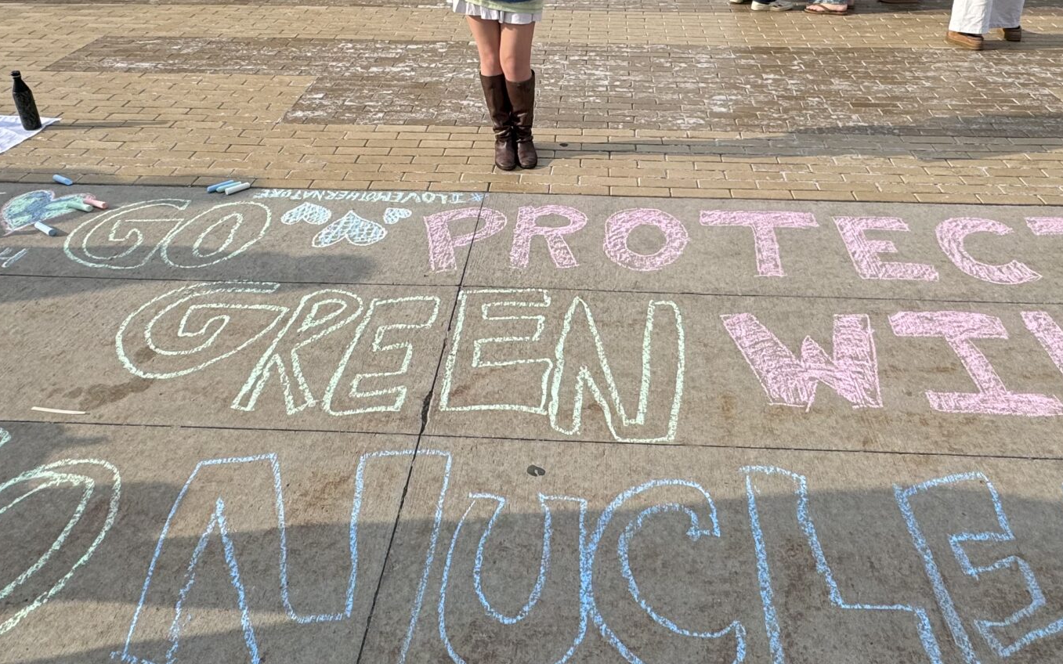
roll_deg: +1.5
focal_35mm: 28
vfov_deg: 42.9
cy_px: 150
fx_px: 811
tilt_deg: -25.9
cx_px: 566
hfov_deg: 66.4
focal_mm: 2.22
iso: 50
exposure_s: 1/1477
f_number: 2.2
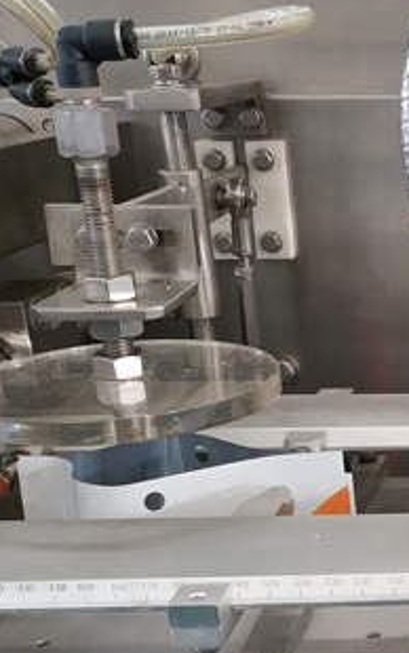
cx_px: 618
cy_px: 501
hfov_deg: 14.8
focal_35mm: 82
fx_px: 1461
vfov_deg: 24.9
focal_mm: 4.5
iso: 361
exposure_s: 1/25
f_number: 2
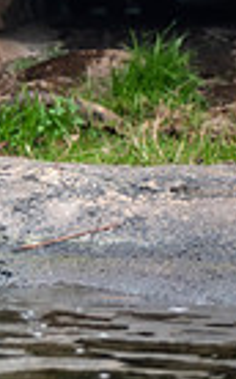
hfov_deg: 4.2
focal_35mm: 301
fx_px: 3104
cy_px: 117
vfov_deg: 7.0
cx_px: -486
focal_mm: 70
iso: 200
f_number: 2.8
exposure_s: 1/200
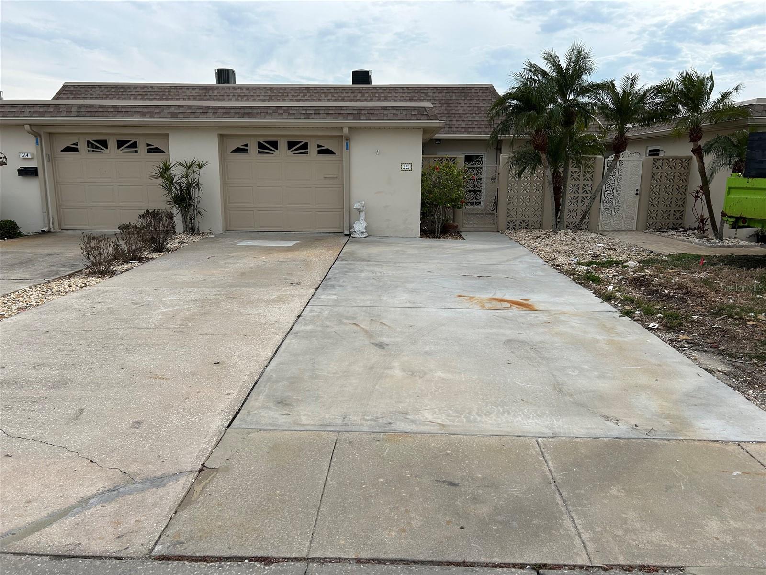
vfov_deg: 53.1
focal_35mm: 26
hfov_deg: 67.3
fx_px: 575
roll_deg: -1.7
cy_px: 288
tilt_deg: -12.4
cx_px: 383
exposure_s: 1/3356
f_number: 1.5
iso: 50
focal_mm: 5.7
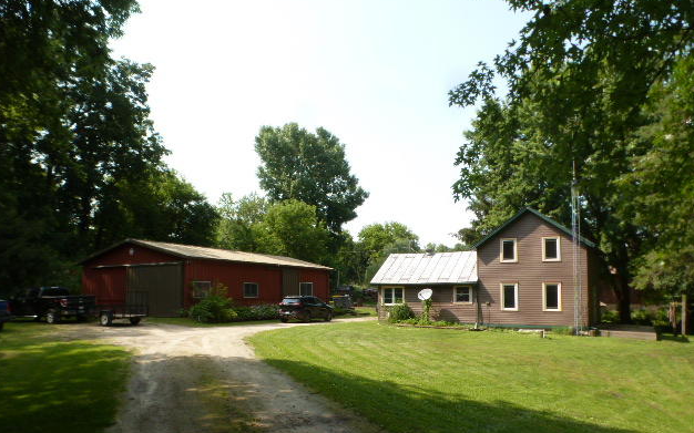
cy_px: 258
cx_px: 344
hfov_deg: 70.4
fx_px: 492
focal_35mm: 26
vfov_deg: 47.3
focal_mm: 4.3
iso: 100
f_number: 4
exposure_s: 1/250
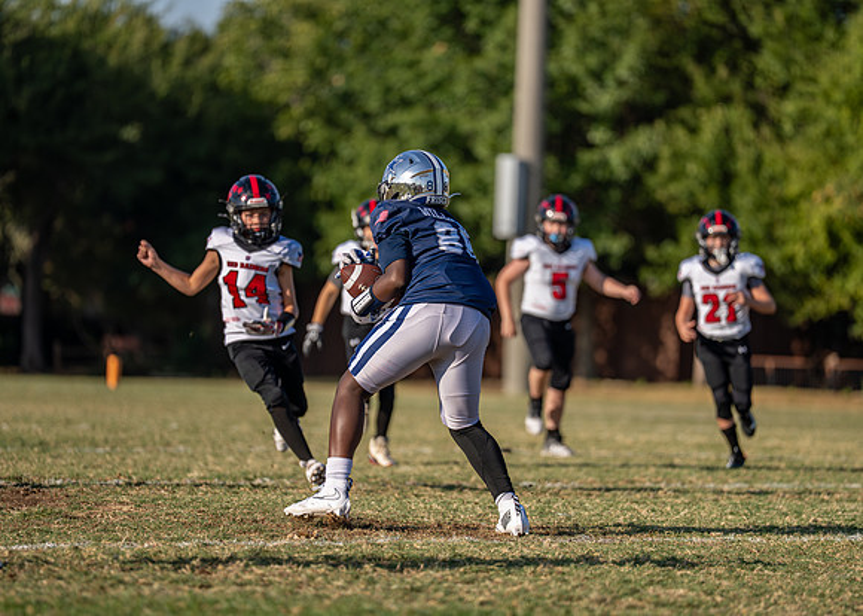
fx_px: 5135
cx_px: 432
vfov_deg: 6.9
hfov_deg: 9.6
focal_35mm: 210
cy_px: 308
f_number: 2.8
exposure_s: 1/3200
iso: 100
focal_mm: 200
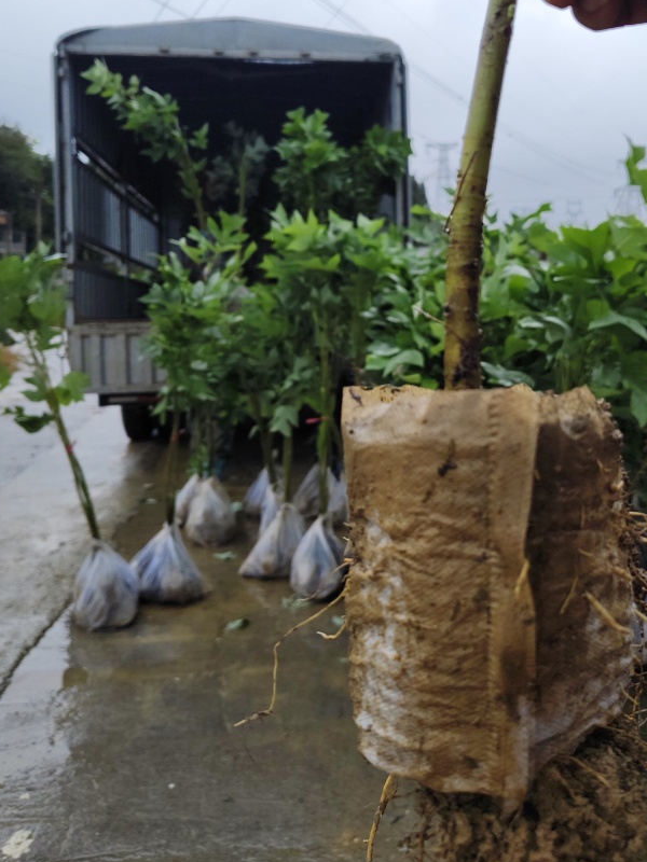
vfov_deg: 56.0
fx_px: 797
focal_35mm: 32
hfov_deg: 43.9
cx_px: 397
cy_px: 312
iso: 50
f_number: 1.88
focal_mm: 5.56
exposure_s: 1/419
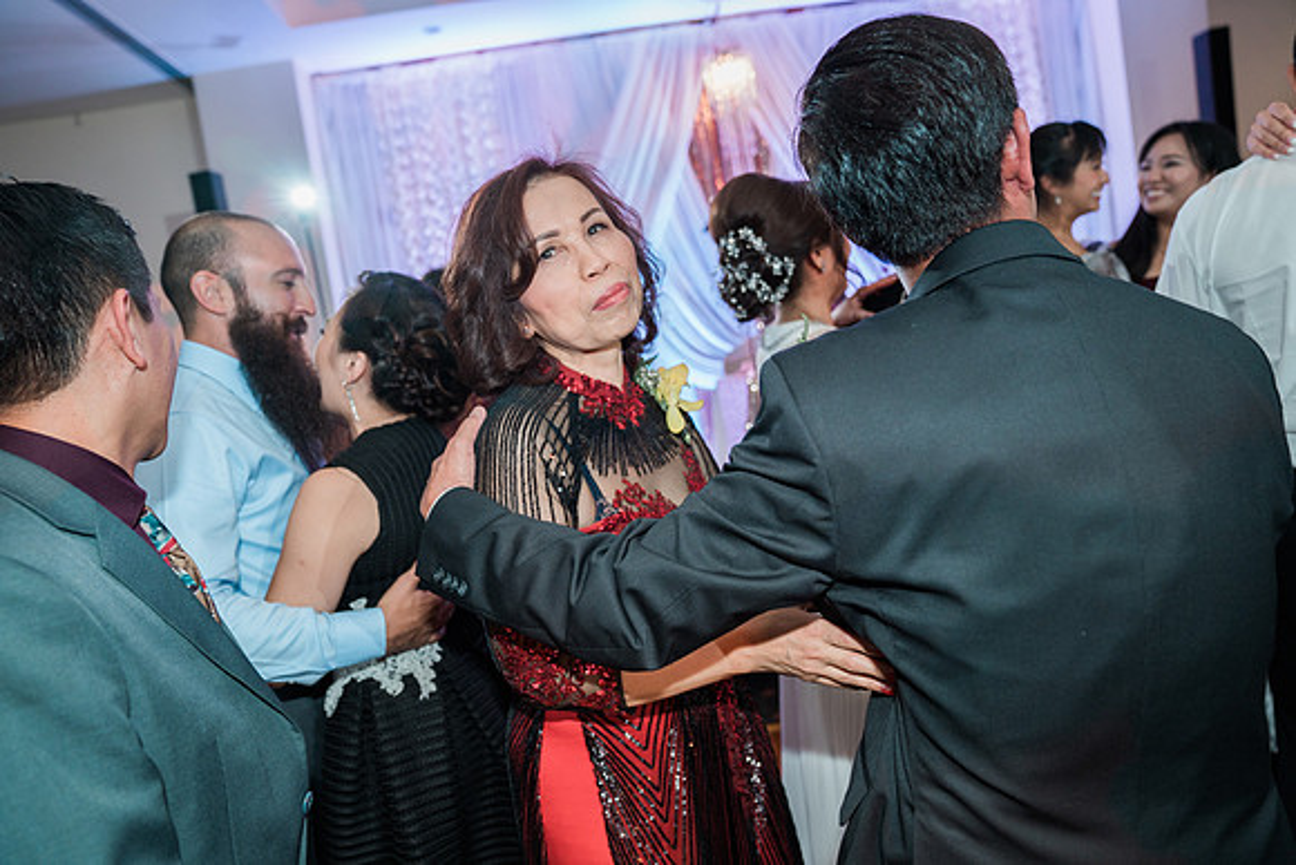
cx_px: 648
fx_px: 864
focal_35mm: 24
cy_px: 432
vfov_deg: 53.2
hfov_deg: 73.7
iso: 800
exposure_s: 1/160
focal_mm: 24
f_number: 2.8
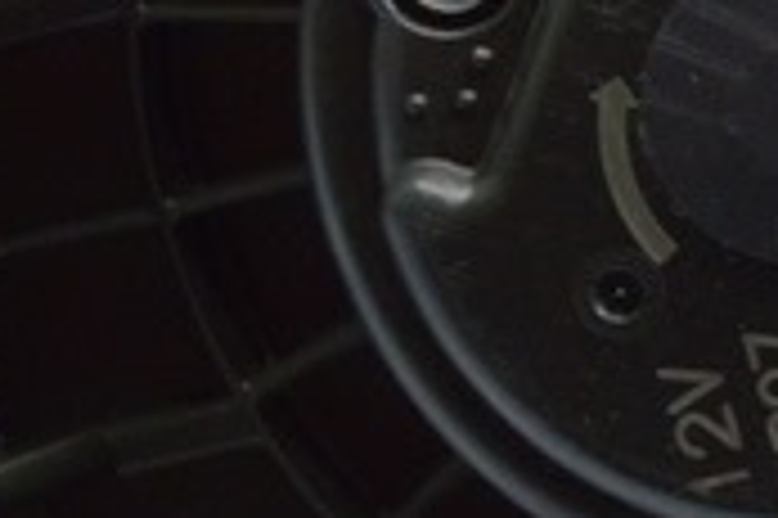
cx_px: 1232
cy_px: 20
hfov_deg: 10.6
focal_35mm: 186
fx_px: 4015
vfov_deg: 7.3
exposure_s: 1/50
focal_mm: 21
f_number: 3.8
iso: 400
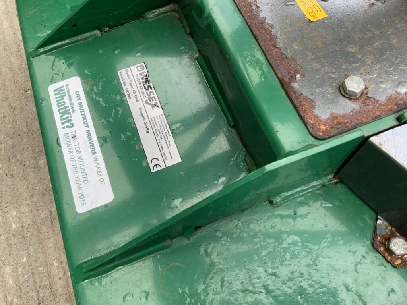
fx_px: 341
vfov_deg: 48.2
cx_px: 204
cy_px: 152
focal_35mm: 29
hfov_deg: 61.7
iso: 25
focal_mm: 3
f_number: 1.8
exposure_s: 1/122
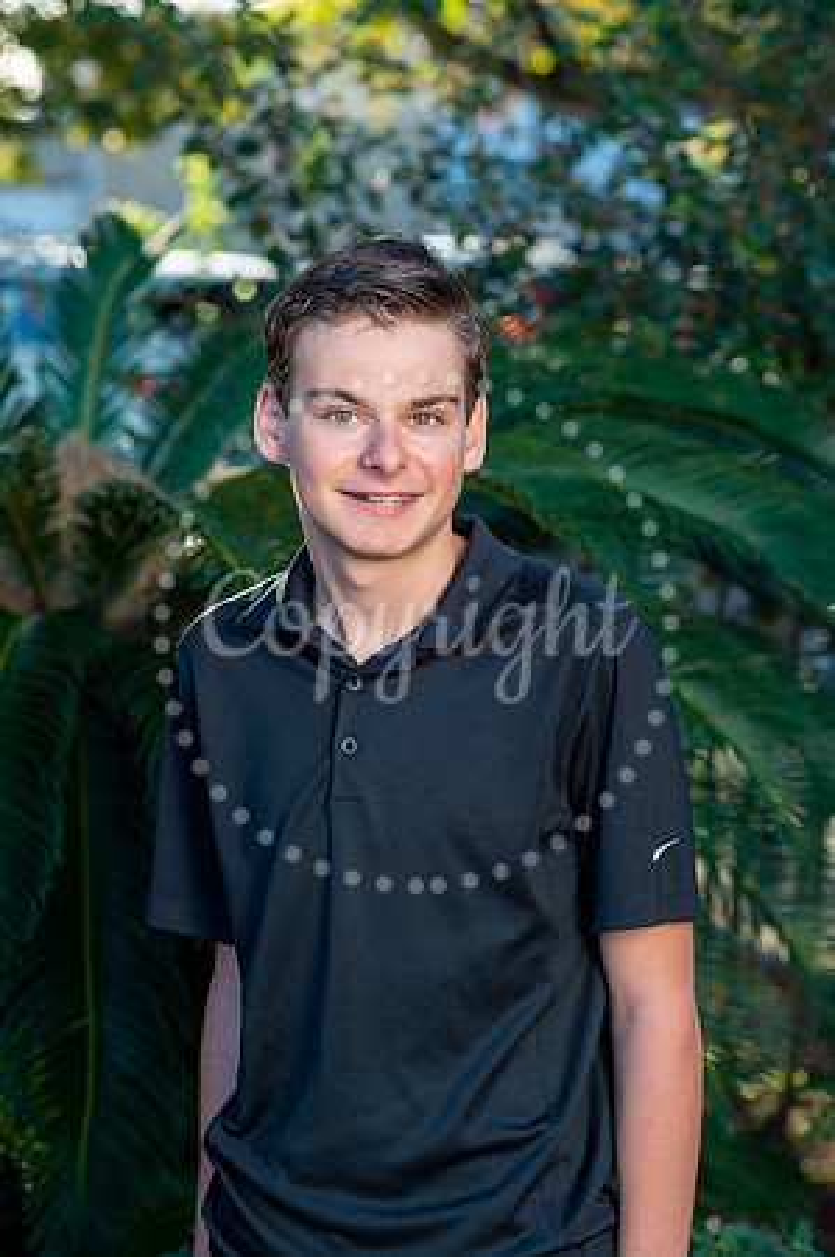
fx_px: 2964
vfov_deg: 23.9
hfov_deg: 16.0
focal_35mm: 85
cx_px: 418
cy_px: 628
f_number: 4
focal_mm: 85
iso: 200
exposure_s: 1/200
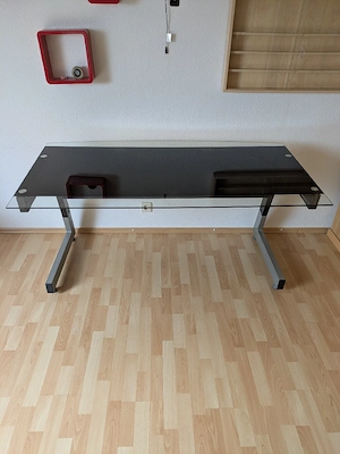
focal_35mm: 25
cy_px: 227
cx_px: 170
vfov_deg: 69.4
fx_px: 327
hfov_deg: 54.9
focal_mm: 5.43
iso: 86
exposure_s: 1/25
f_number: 1.89
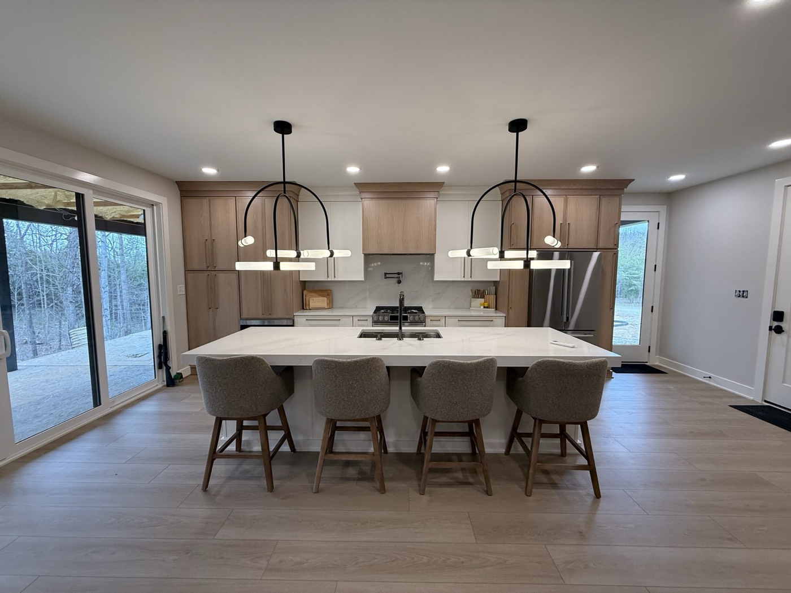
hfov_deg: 102.1
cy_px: 296
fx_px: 320
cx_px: 396
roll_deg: -0.2
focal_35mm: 14
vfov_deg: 85.7
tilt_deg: -4.8
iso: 160
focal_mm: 2.22
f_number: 2.2
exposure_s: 1/120
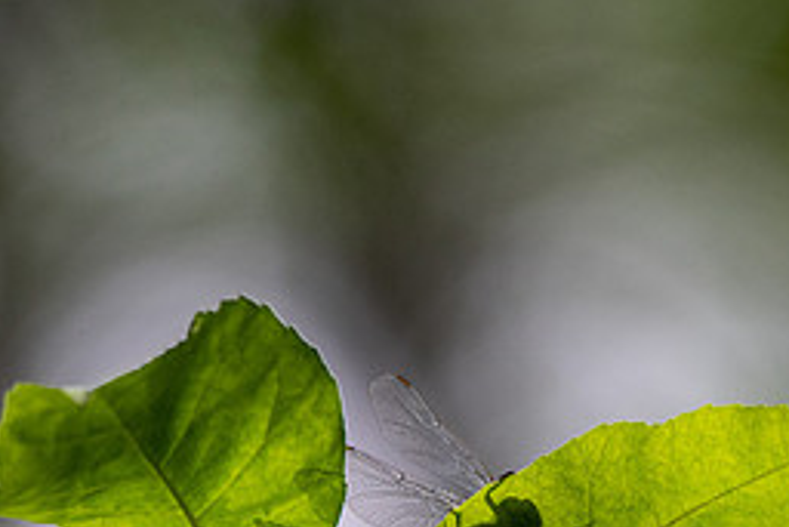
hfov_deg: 1.4
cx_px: 537
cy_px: 595
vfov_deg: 0.9
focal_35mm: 1456
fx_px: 31927
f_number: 6.3
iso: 1250
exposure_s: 1/1600
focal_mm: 550
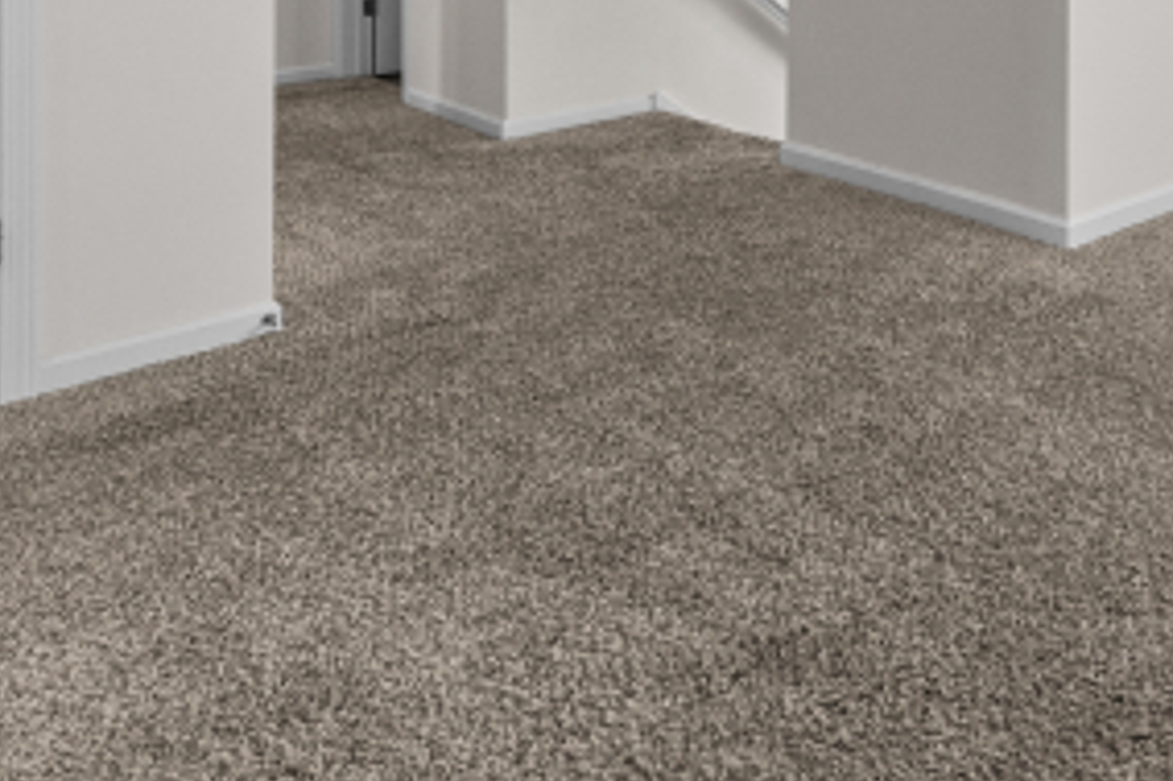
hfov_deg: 41.9
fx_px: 1205
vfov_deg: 29.5
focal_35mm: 37
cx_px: 1272
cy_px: -211
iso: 1250
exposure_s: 1/125
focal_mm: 14
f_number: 5
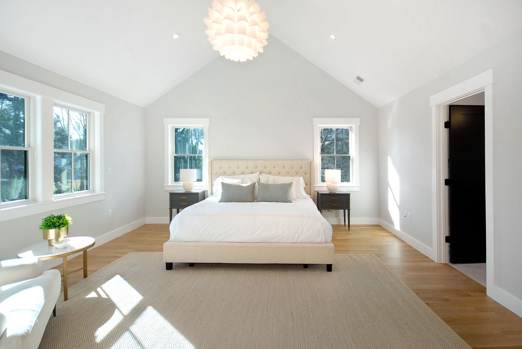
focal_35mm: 15
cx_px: 261
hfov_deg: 100.3
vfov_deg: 77.5
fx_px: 218
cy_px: 174
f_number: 4
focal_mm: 10
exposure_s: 1/125
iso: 400
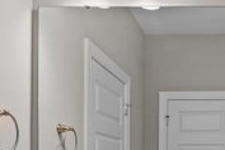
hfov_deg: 31.6
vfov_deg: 21.9
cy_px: 184
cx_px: 240
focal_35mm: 57
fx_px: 356
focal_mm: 14
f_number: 8
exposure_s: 1/2.5
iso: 160
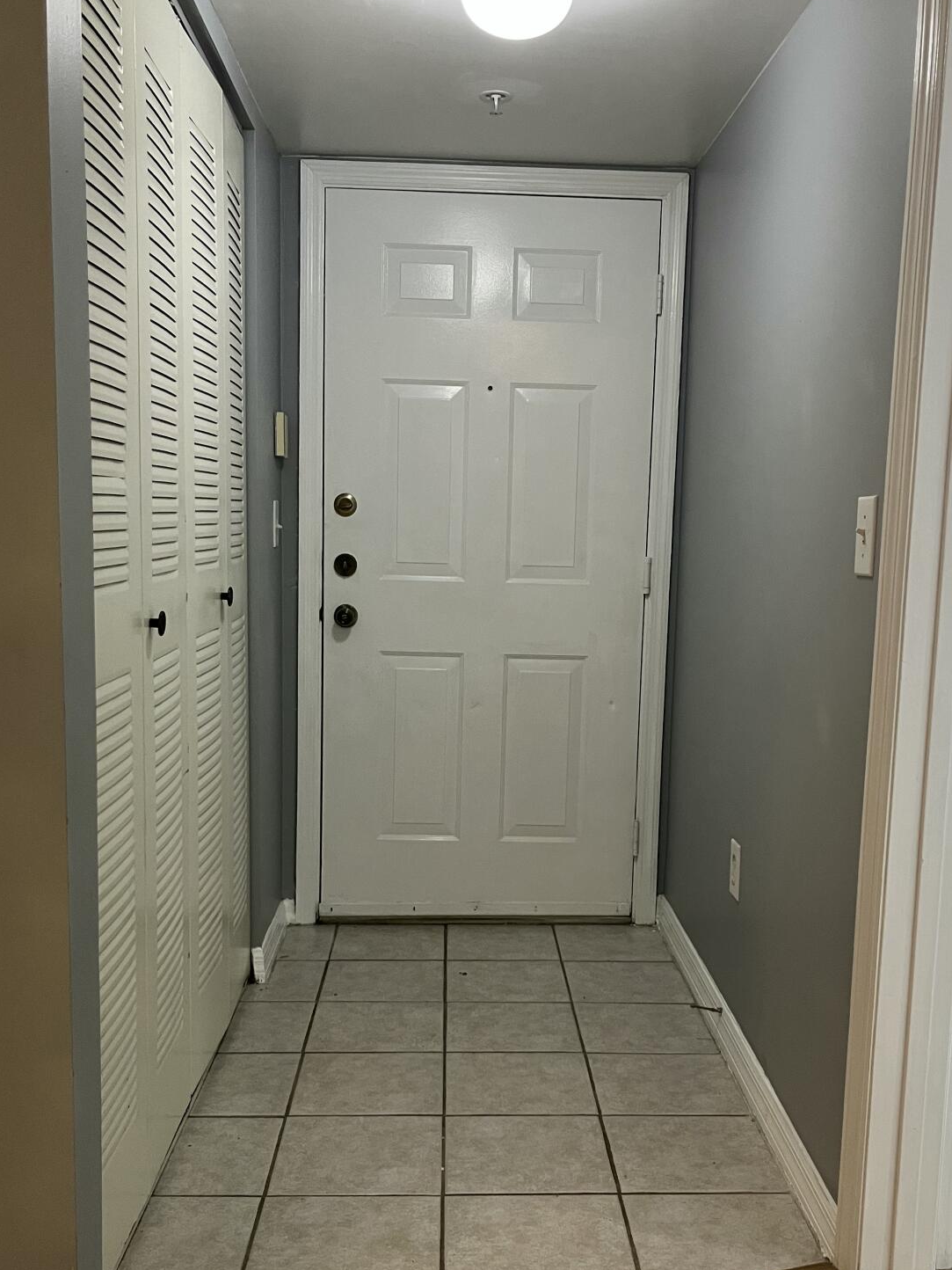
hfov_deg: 39.7
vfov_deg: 51.2
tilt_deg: -8.4
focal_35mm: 36
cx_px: 487
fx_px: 1320
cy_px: 711
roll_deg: -1.1
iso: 160
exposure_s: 1/60
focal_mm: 5.1
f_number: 1.6
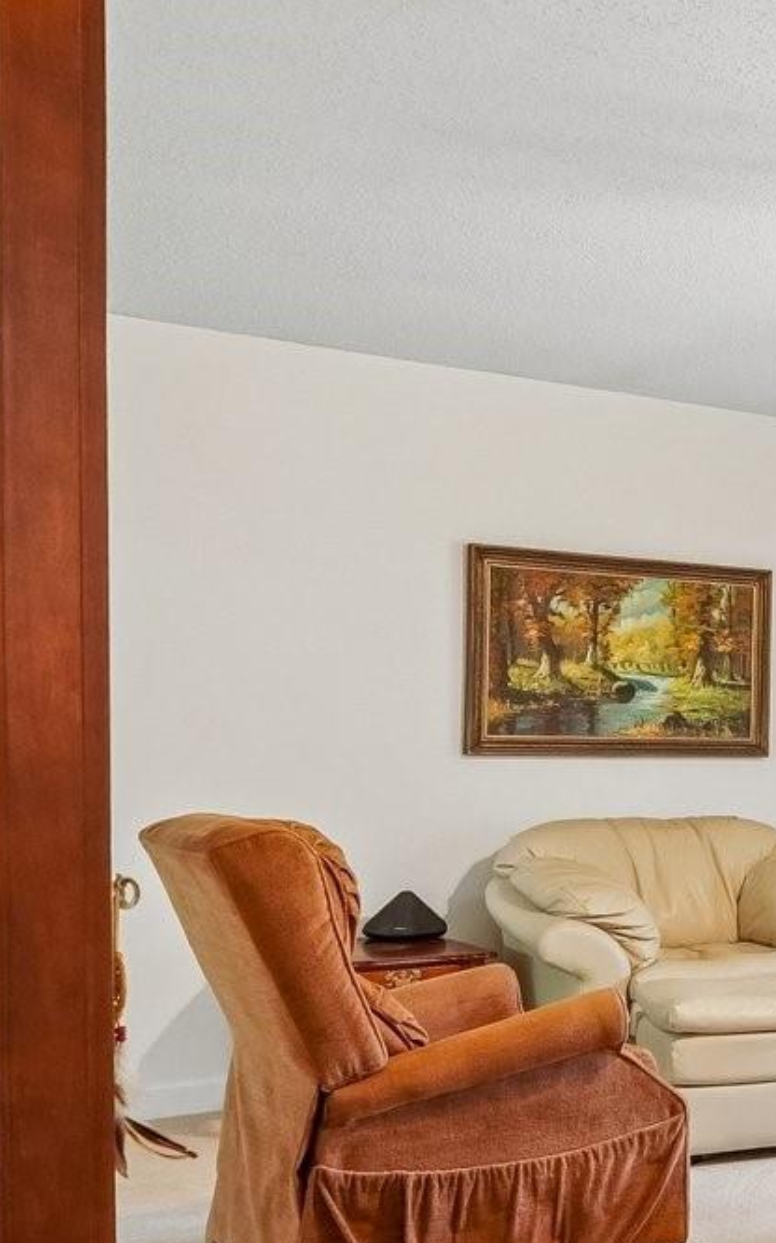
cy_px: 792
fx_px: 1591
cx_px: 1265
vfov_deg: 42.3
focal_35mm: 47
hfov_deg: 21.4
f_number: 8
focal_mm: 10
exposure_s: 1/6
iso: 400
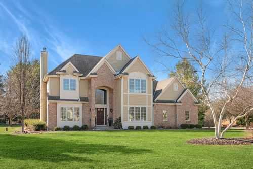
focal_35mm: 32
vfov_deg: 41.1
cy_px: 84
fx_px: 225
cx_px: 126
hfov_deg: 58.7
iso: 200
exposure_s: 1/250
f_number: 7.1
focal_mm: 32
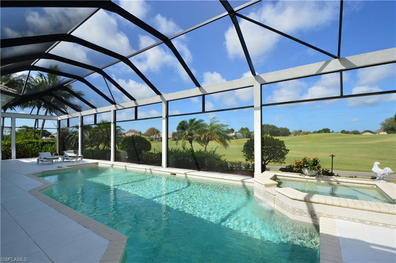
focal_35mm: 15
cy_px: 132
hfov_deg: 100.5
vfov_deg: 77.2
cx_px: 198
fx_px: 165
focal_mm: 10
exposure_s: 1/100
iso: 200
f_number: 9
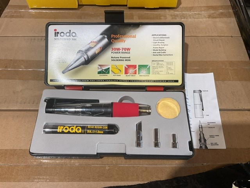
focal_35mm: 29
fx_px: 209
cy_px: 94
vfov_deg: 48.2
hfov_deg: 61.7
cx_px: 125
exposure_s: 1/50
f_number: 1.8
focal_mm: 3
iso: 40
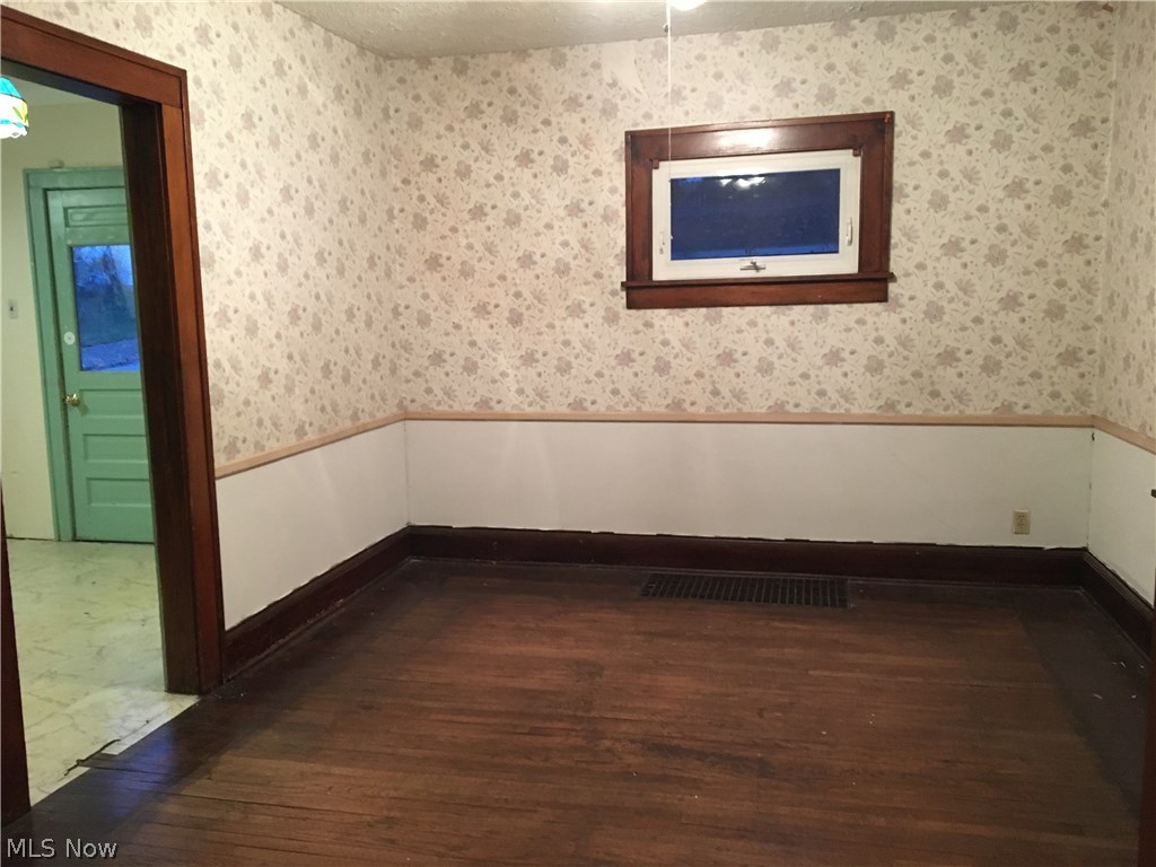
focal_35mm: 29
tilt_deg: -8.2
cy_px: 434
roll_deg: +1.0
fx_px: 968
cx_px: 578
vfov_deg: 48.2
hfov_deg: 61.7
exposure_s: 1/15
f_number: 2.2
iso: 200
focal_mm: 4.15
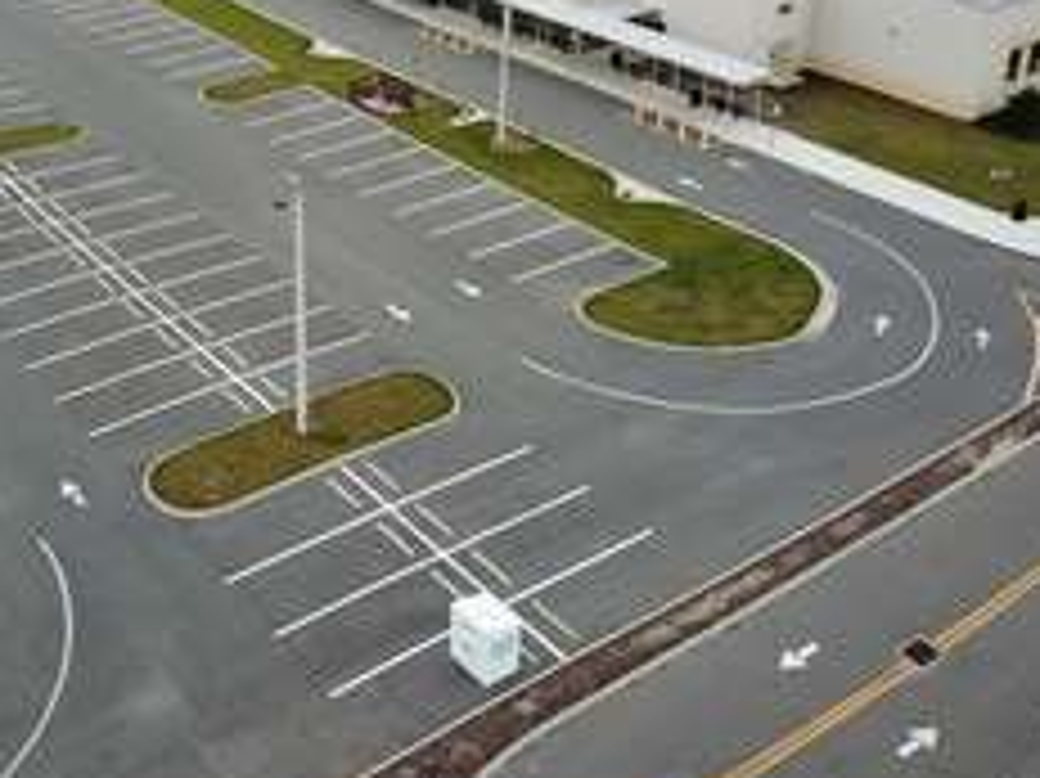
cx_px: 306
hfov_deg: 41.3
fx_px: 1351
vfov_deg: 31.3
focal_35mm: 45
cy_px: 153
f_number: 2.2
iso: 100
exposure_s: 1/941
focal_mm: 4.73
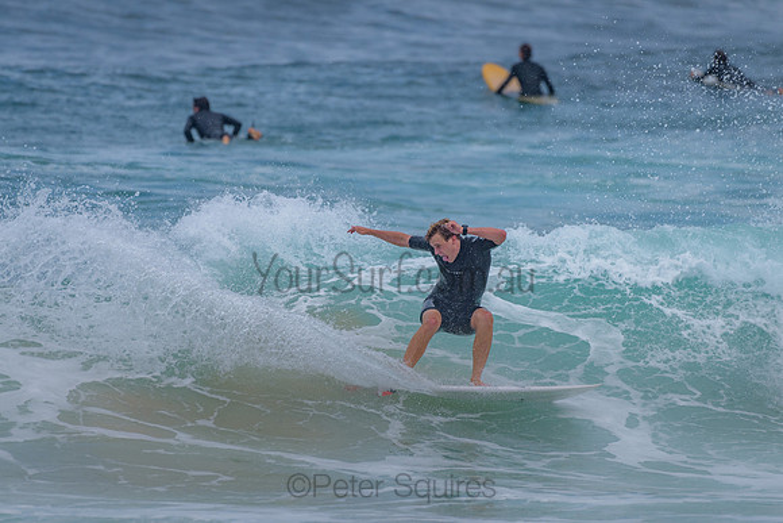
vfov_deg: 2.2
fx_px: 13329
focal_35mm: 613
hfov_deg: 3.4
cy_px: 271
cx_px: 383
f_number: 5.6
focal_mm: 500
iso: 280
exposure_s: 1/2000
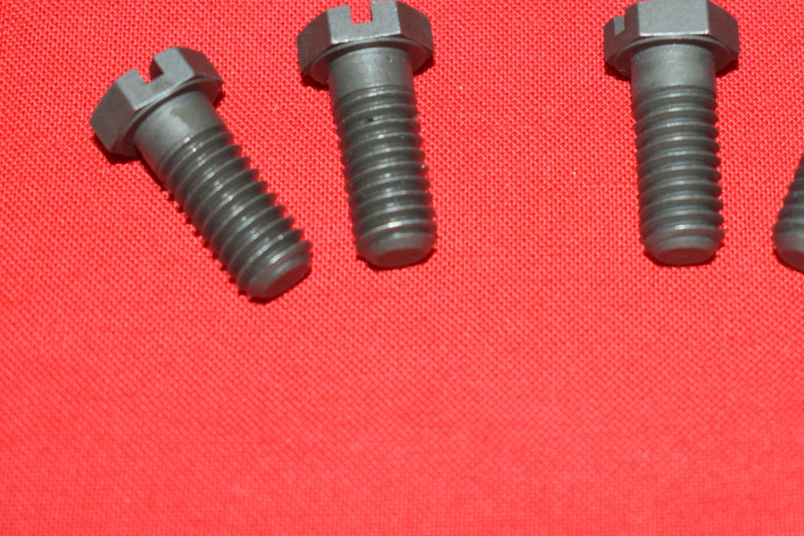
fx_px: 2547
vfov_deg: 12.0
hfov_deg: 17.9
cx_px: 554
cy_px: 64
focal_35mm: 114
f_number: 5
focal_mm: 40
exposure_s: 1/200
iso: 1250
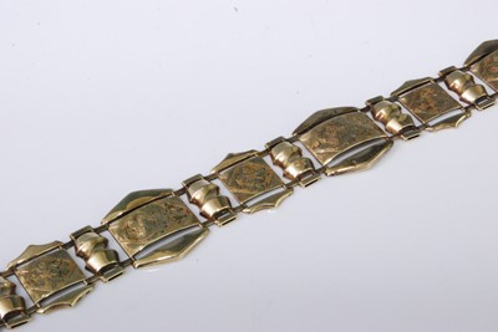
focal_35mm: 82
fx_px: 1142
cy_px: 166
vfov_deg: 16.6
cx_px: 249
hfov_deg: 24.6
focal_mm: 55
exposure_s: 1/125
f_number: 25
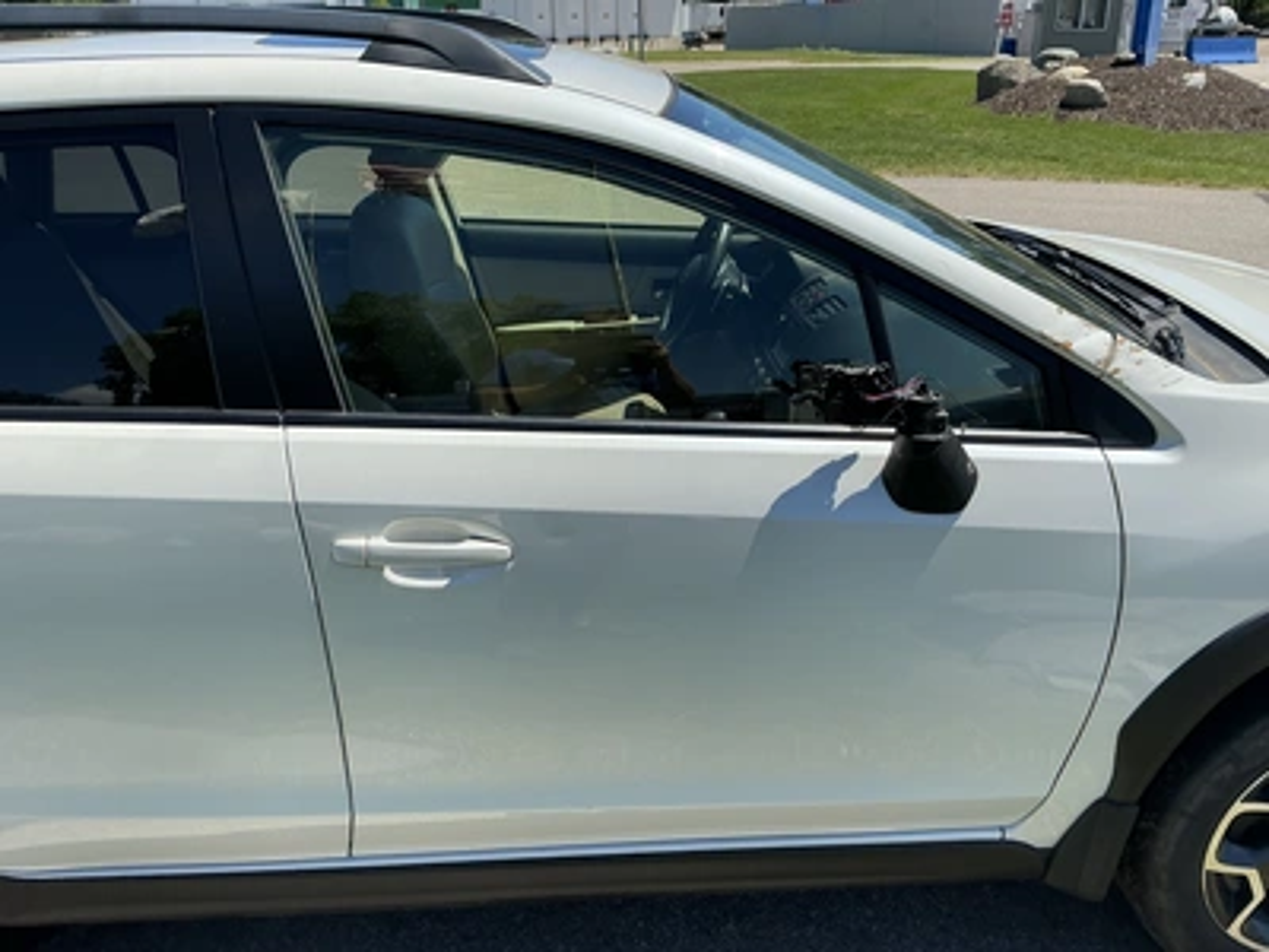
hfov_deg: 63.4
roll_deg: +3.0
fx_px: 1026
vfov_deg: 49.7
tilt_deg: -20.8
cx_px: 634
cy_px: 476
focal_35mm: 28
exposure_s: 1/1377
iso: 25
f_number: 1.8
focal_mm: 3
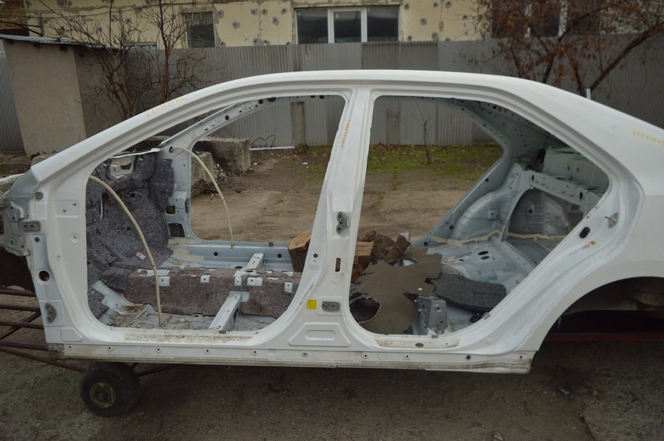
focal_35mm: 27
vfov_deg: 47.9
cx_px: 332
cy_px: 220
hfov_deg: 67.4
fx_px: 498
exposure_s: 1/1600
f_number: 3.5
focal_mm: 18
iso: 400
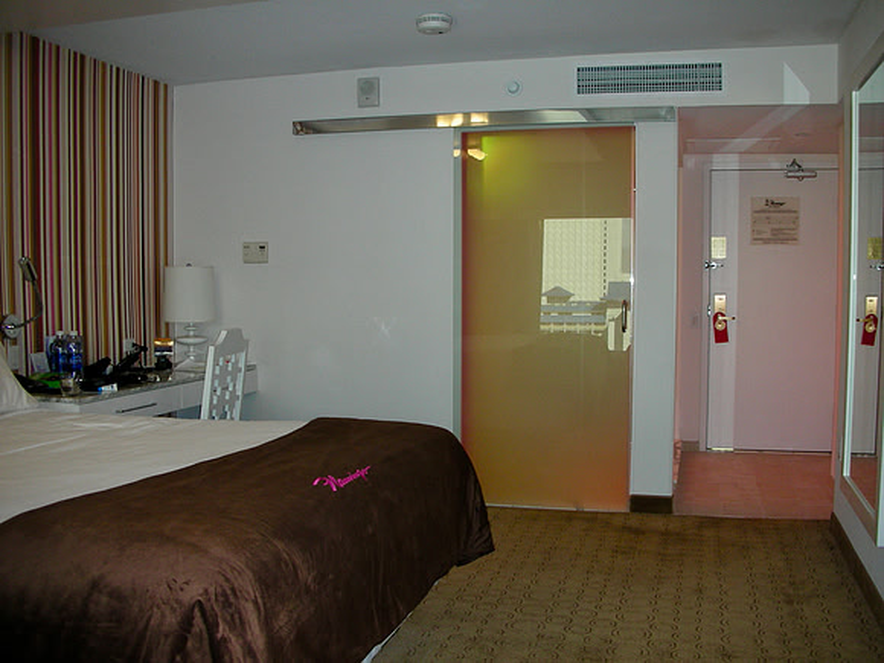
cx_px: 442
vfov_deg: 40.7
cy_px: 332
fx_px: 894
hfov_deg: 52.6
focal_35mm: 35
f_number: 3
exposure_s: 1/60.1
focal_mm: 5.8
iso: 112
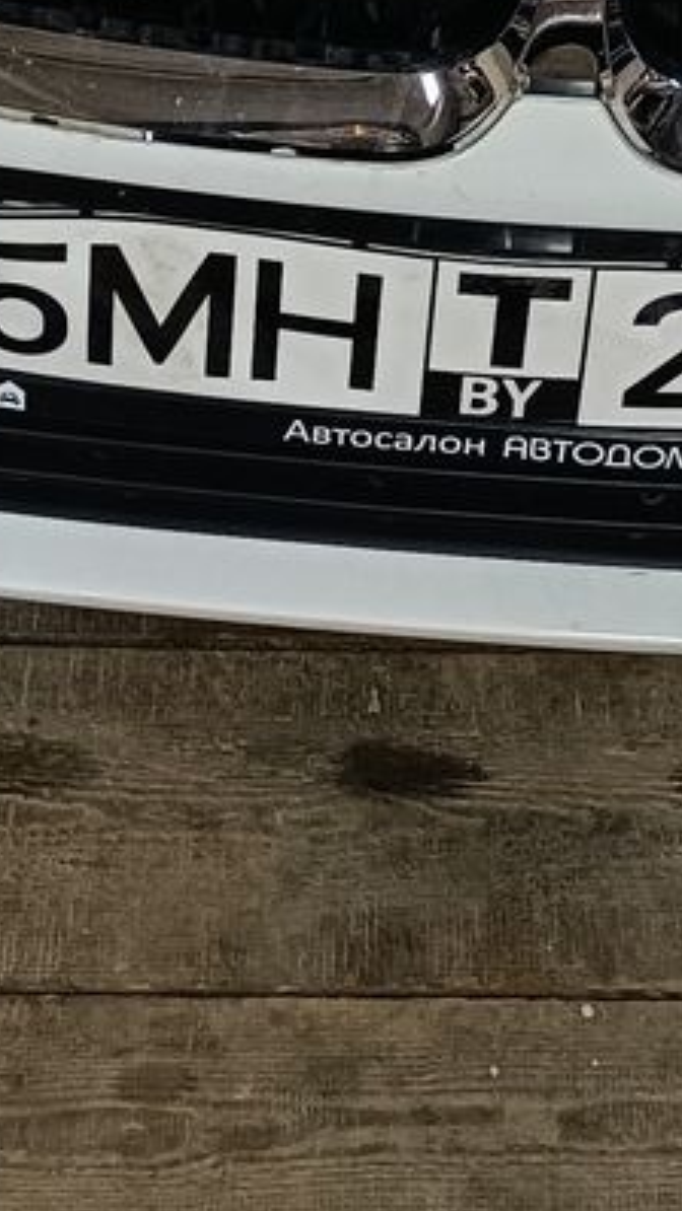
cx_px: 515
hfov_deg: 11.5
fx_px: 3374
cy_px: -1019
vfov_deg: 16.7
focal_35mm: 105
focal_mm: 5.59
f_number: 1.88
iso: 373
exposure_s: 1/50.1
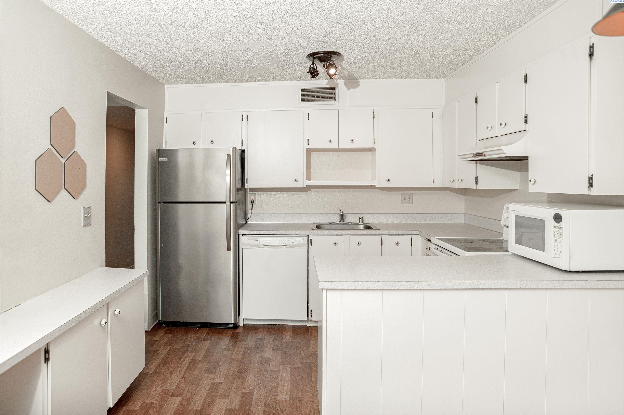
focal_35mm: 24
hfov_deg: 73.8
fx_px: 416
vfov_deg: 53.1
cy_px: 208
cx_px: 312
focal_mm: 24
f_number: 6.3
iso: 250
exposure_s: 1/200
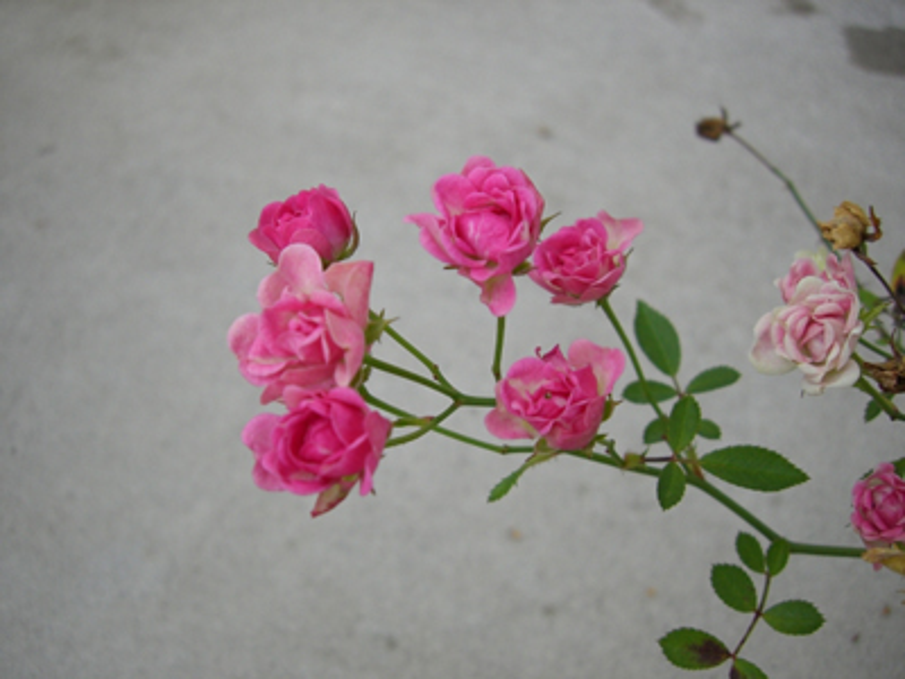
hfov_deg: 49.0
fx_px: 993
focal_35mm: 38
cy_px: 340
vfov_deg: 37.7
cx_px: 452
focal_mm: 6.2
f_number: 2.7
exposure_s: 1/125
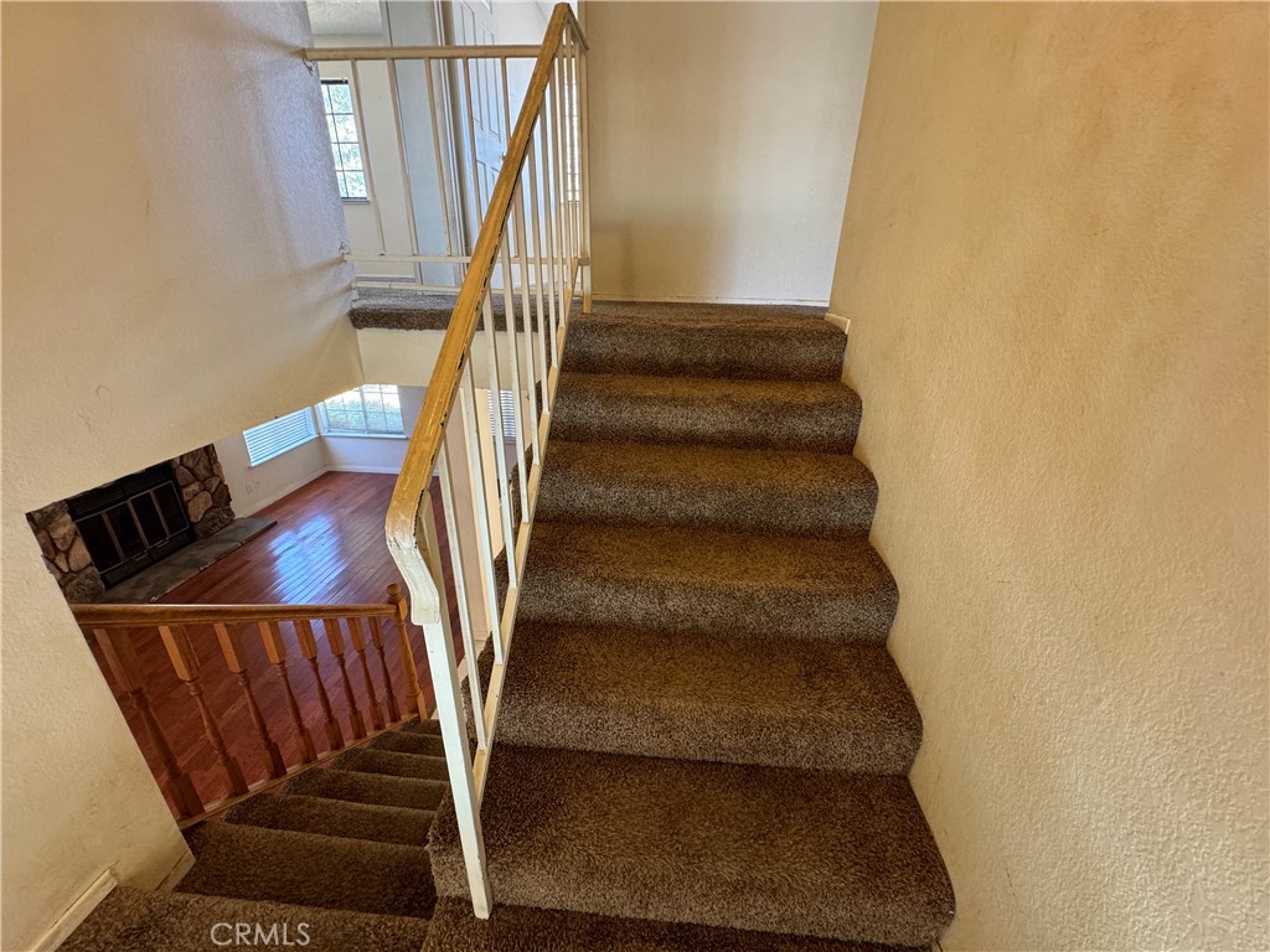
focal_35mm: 14
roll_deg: -1.3
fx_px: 514
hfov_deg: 102.1
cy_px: 476
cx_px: 635
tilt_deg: -22.5
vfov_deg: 85.7
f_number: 2.2
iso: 250
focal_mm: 2.22
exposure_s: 1/60
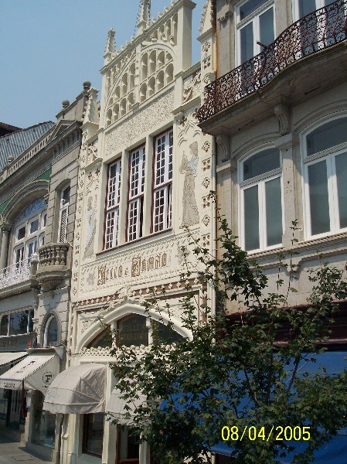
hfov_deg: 37.7
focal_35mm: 38
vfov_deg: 49.0
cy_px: 232
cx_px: 174
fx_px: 509
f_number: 4.8
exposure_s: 1/1000
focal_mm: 8
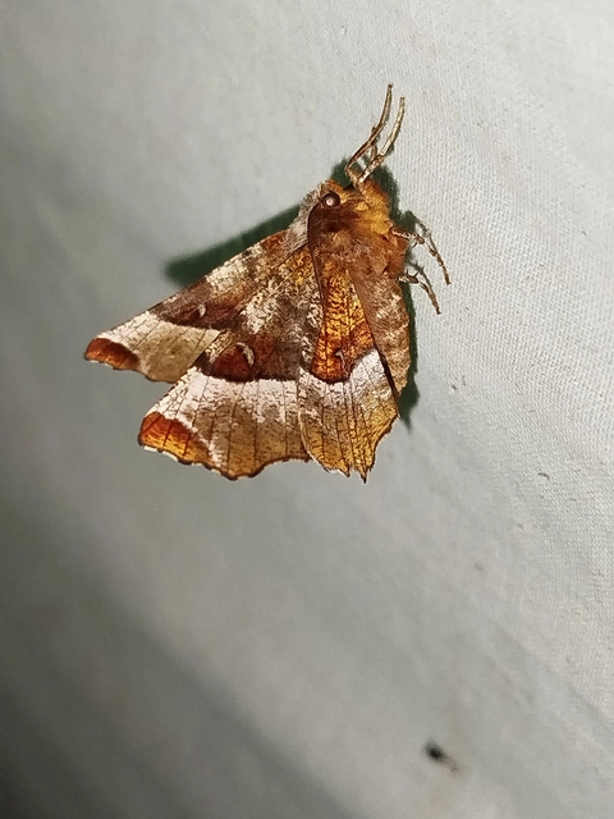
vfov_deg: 29.0
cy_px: 410
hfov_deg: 21.9
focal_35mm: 67
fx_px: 1585
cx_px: 307
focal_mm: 5.31
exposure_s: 1/50
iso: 160
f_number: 1.7
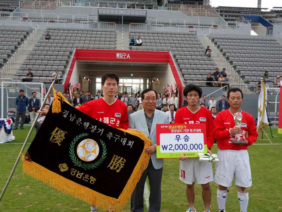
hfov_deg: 51.3
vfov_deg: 39.7
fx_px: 293
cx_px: 141
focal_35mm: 36
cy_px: 106
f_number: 3.9
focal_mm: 6.3
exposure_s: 1/125
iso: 80
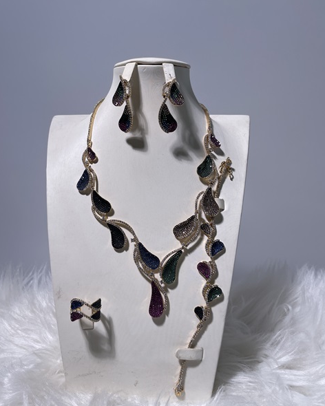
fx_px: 361
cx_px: 146
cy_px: 221
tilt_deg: -14.6
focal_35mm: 30
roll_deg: +1.7
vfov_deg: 58.7
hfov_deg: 48.4
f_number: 1.6
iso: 32
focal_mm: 5.1
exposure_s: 1/1339
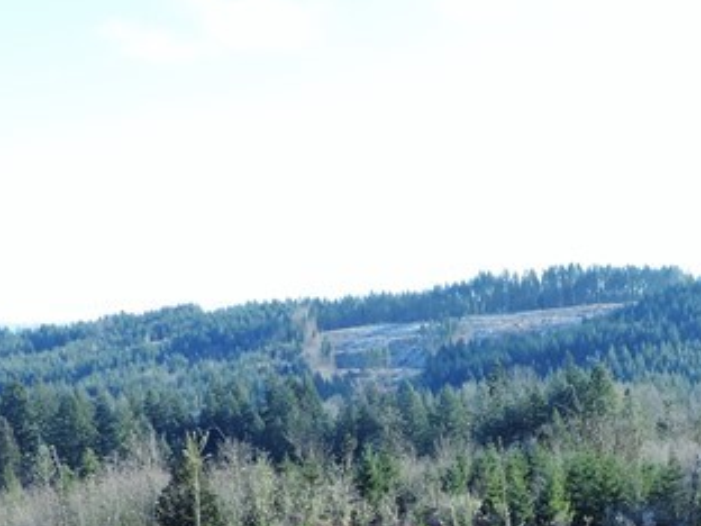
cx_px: 589
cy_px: 695
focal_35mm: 92
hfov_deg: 21.0
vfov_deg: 15.3
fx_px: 1863
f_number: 3.1
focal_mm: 4.9
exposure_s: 1/320
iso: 80
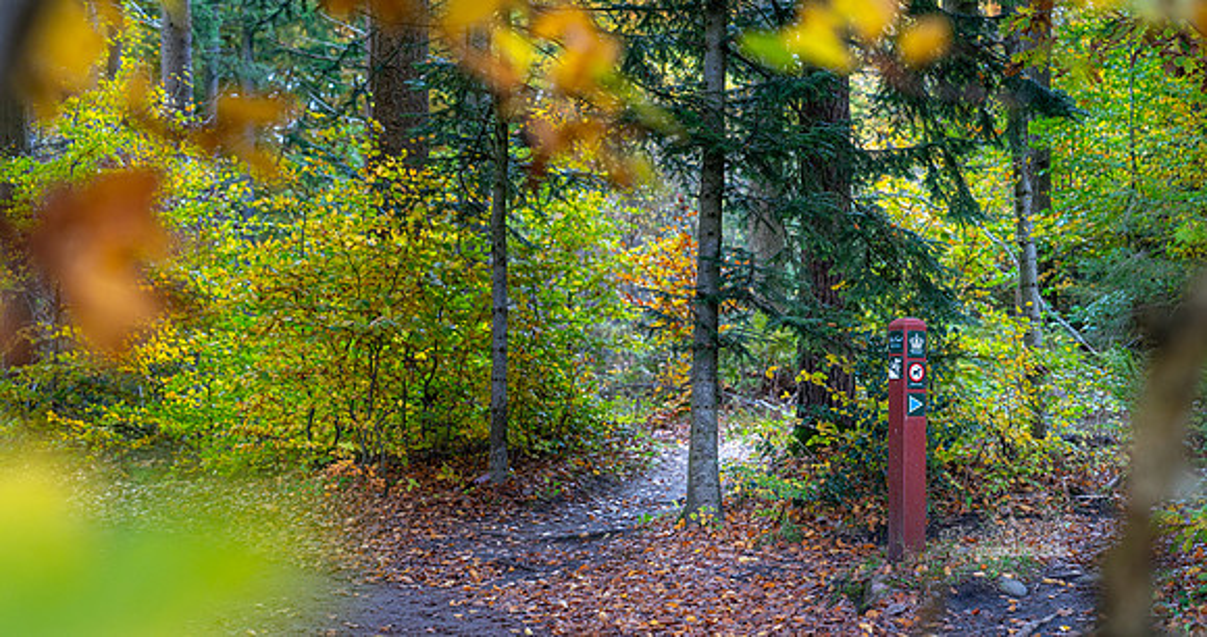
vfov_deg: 16.7
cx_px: 605
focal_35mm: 69
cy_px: 396
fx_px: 2161
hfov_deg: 31.2
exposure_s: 1/200
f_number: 3.5
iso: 640
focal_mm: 64
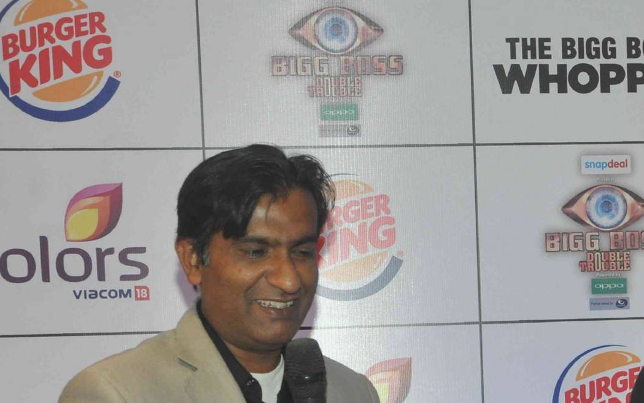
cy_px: 437
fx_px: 1615
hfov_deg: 22.1
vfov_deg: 13.9
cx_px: 564
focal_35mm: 92
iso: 1000
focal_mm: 28
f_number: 9
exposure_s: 1/200
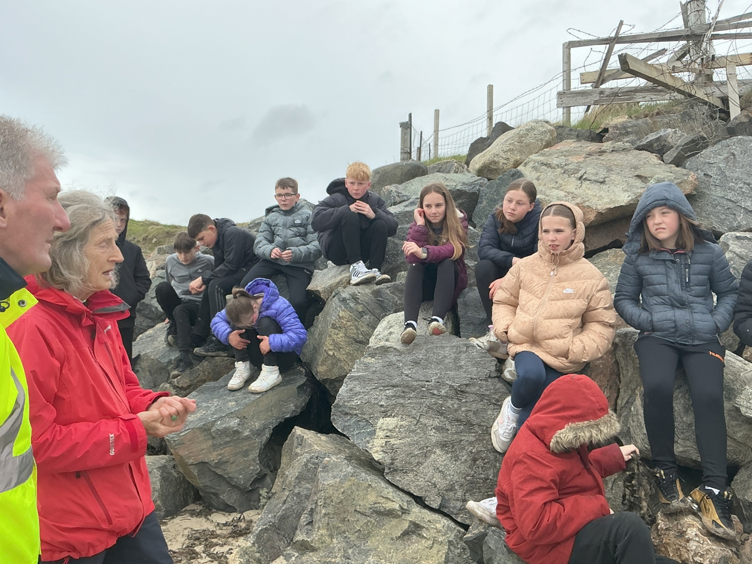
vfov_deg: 48.2
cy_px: 282
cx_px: 376
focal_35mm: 29
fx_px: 630
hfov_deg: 61.7
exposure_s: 1/855
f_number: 1.8
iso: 25
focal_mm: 3
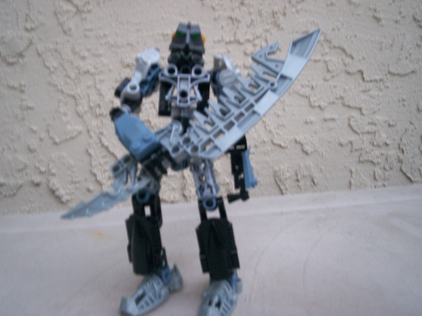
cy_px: 158
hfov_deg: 51.4
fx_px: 439
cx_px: 211
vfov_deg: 39.7
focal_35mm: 36
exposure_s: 1/28.8
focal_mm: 5.9
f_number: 4.5
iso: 140
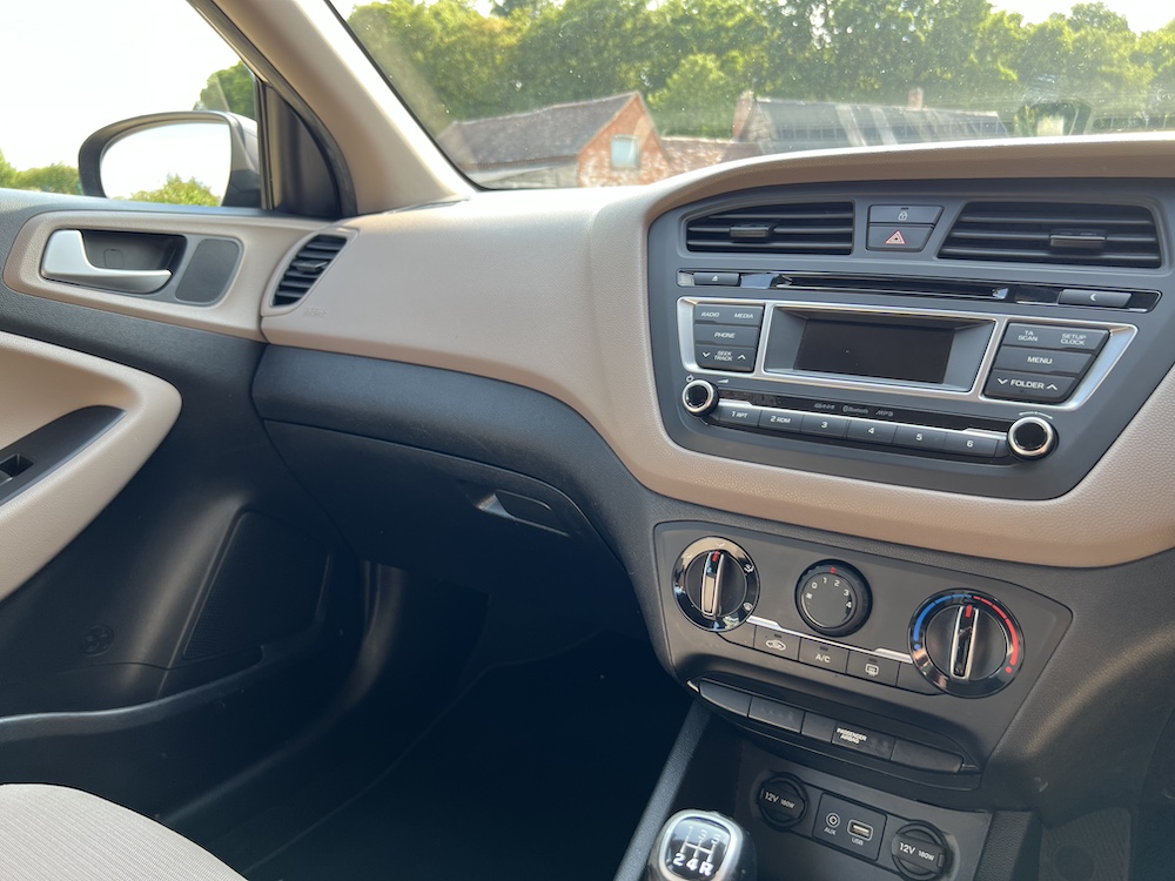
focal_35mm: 26
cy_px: 440
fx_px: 883
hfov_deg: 67.3
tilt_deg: -14.4
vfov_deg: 53.1
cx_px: 588
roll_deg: +0.1
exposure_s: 1/121
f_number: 1.5
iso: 32
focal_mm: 5.7
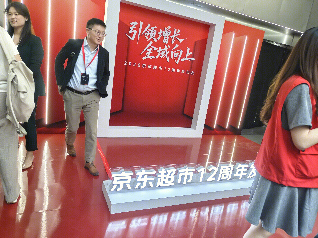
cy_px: 119
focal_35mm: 25
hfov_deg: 69.4
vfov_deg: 54.9
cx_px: 163
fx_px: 230
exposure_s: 1/50
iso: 64
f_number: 1.8
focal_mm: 5.59
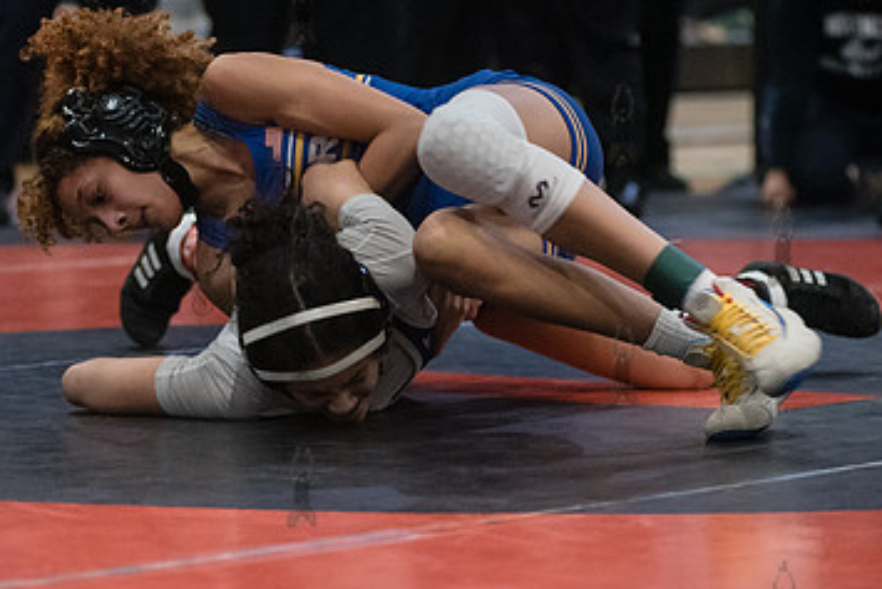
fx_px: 4804
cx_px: 301
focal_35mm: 196
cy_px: 242
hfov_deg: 10.5
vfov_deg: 7.0
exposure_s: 1/500
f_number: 3.5
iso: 8000
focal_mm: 120
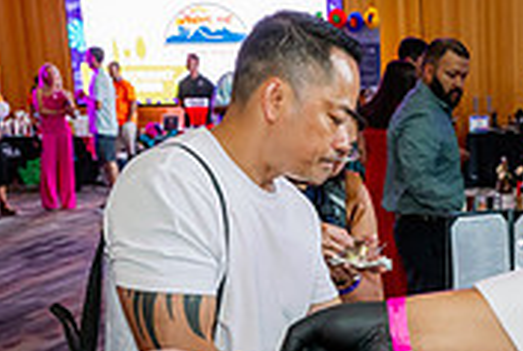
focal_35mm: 79
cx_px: 550
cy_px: 379
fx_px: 1150
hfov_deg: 24.2
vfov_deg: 16.8
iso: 2000
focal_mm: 24
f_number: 6.3
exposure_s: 1/100
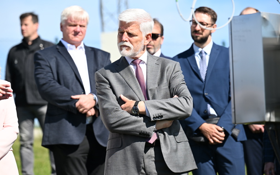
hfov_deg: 11.7
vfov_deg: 7.3
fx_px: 1366
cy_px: 89
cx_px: 140
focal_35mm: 179
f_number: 4.5
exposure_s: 1/2500
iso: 400
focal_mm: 175
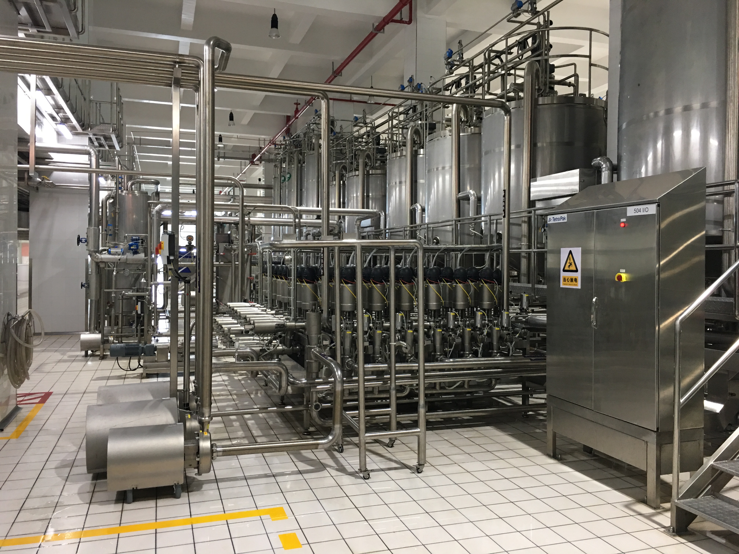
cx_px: 370
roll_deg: -0.6
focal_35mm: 29
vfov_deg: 48.2
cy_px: 277
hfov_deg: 61.7
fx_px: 619
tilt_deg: +0.2
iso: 80
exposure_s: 1/17
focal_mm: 4.15
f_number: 2.2
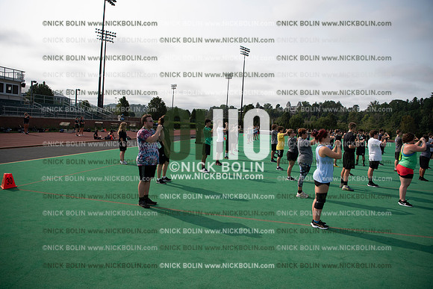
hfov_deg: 73.7
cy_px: 144
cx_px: 216
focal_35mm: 24
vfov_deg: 53.2
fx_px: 289
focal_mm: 24
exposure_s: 1/1600
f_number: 3.5
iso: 125
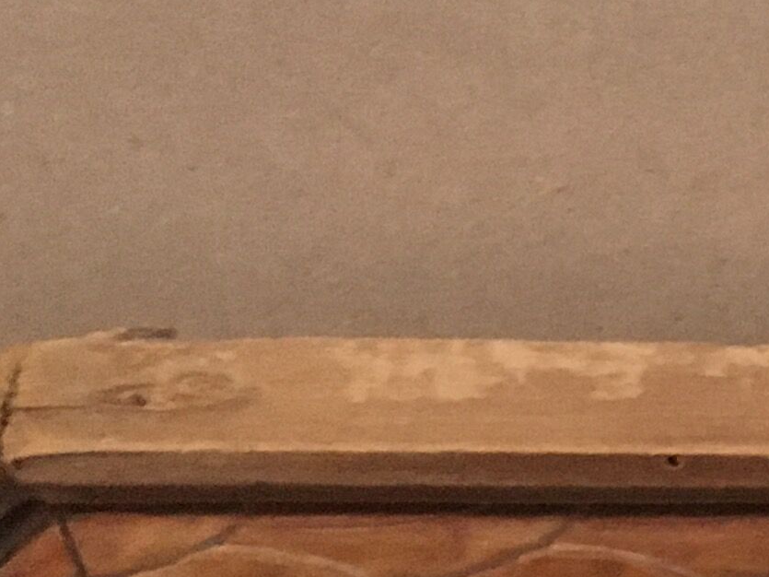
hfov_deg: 12.1
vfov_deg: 9.9
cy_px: 1124
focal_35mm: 140
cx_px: 1664
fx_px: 3110
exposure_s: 1/20
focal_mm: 4.15
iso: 200
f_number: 2.2
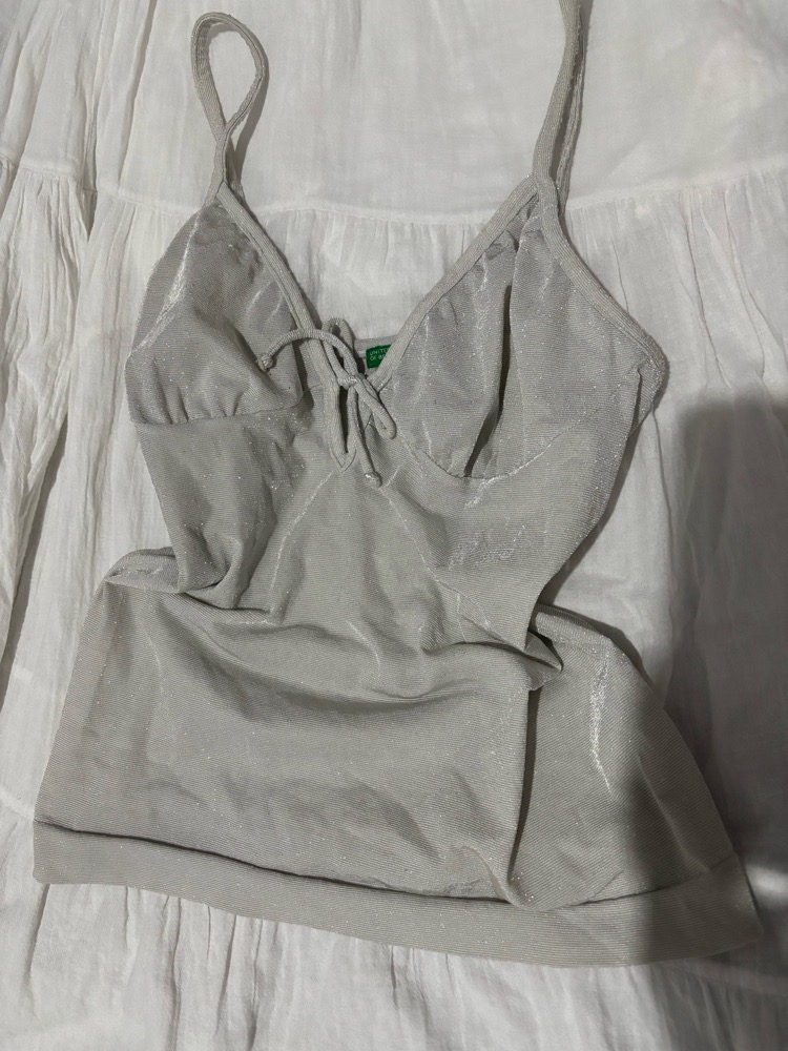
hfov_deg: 53.1
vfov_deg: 67.3
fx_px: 789
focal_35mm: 26
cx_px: 394
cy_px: 526
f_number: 1.6
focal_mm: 5.96
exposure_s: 1/50
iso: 320
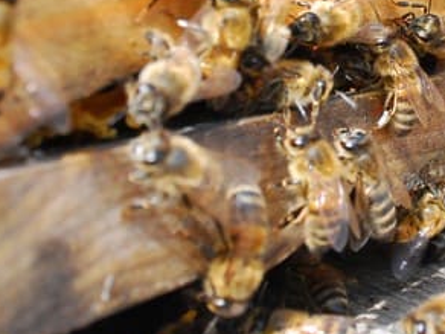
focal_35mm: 89
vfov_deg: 16.4
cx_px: 413
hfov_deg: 21.5
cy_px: 36
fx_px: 1144
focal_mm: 18
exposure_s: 1/320
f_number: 9
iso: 800
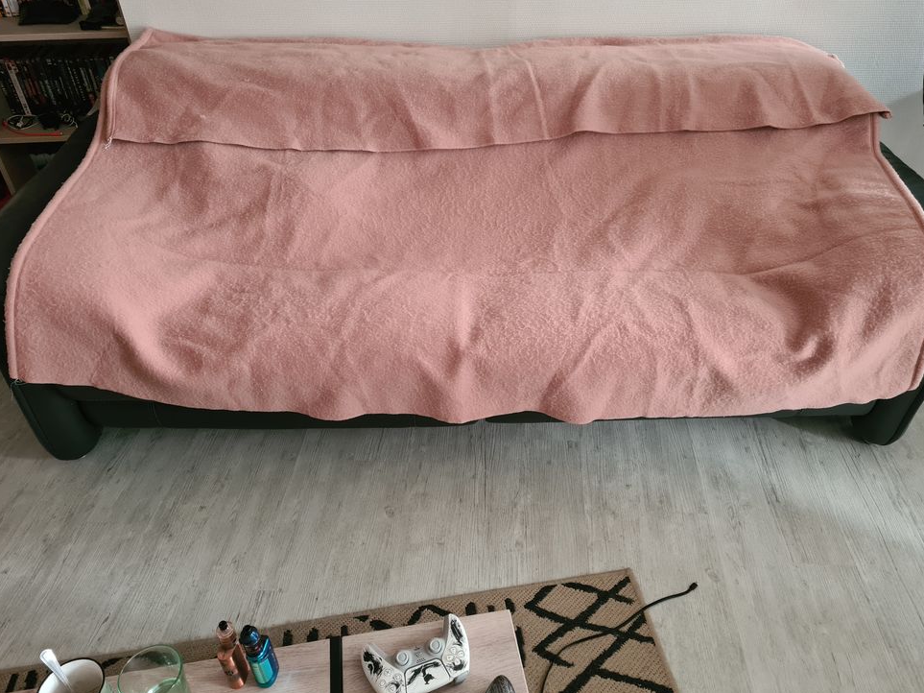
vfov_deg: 51.3
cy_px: 359
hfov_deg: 65.3
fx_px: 721
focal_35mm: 27
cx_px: 474
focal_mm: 5.4
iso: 640
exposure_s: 1/33
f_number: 1.8
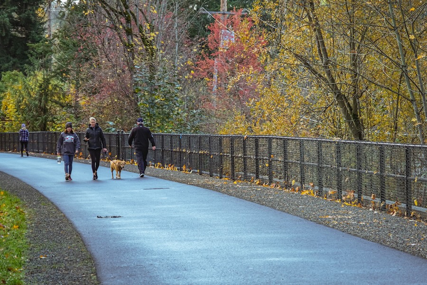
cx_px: 214
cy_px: 142
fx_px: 2064
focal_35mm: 174
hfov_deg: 11.8
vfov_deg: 7.9
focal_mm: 116.1
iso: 500
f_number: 5.6
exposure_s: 1/250
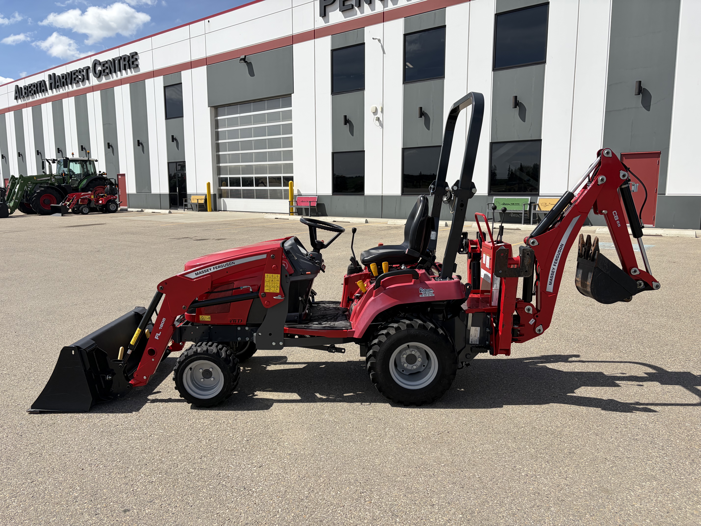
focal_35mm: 26
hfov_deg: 67.3
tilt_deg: -6.7
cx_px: 350
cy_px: 263
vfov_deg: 53.1
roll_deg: -0.4
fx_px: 527
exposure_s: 1/4329
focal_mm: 5.96
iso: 50
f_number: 1.6
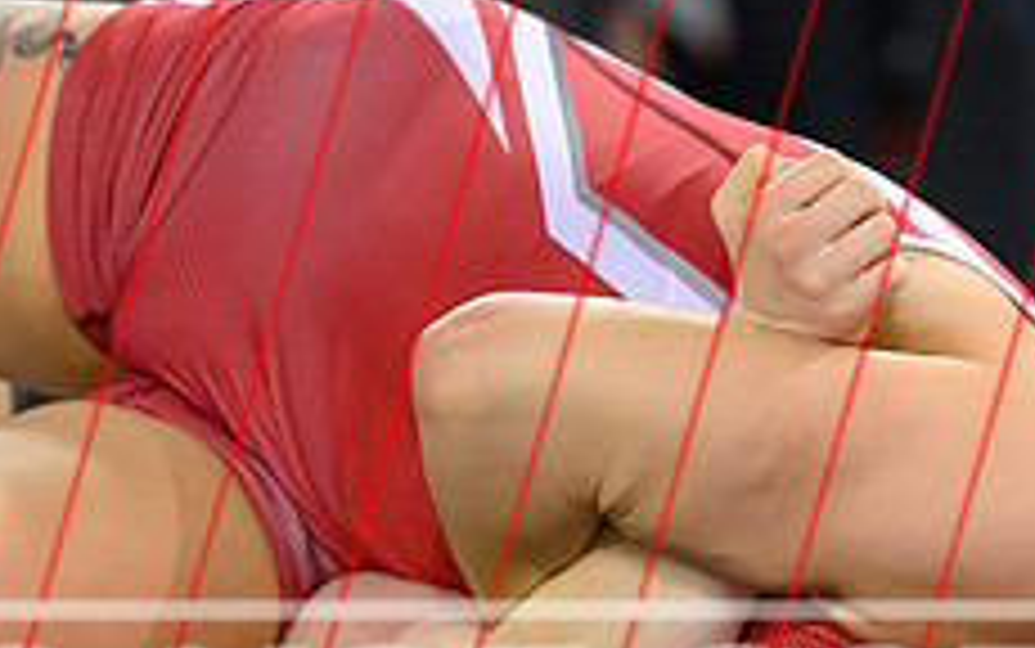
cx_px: 556
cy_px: 1022
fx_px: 13038
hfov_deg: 4.5
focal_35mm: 462
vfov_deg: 2.8
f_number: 2.8
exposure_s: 1/800
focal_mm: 135
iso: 4500
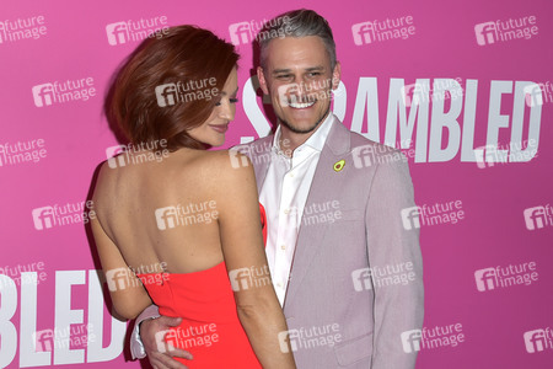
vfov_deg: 29.9
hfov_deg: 43.6
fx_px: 691
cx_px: 276
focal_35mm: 45
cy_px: 184
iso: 160
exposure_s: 1/250
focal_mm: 45
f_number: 6.3
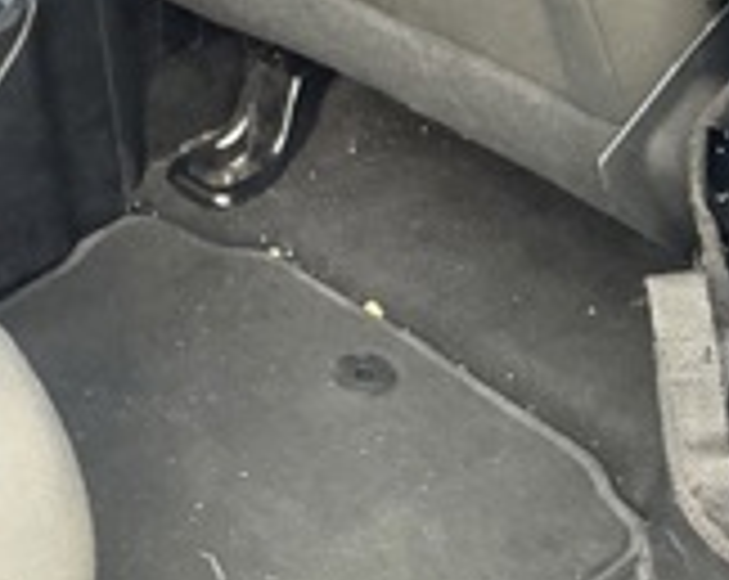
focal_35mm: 105
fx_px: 2261
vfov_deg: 13.4
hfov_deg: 17.8
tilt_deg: -20.1
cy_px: -396
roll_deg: +5.4
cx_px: -22
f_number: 1.8
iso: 100
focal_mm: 3
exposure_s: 1/60
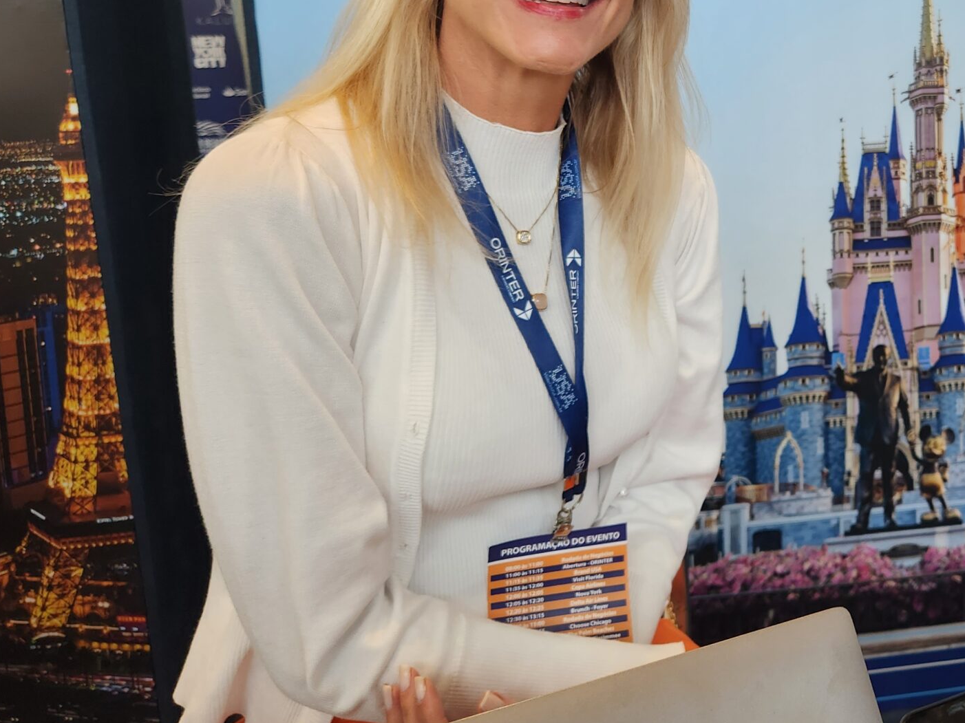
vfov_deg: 33.6
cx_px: 861
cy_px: 175
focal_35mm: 42
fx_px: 1171
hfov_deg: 41.4
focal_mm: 5.4
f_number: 1.8
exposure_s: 1/120
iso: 125
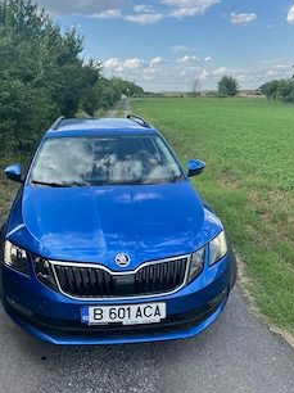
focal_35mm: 34
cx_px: 110
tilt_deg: -13.7
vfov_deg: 53.9
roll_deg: +1.6
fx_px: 386
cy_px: 180
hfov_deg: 41.4
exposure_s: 1/1389
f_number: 1.6
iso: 50
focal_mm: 5.1
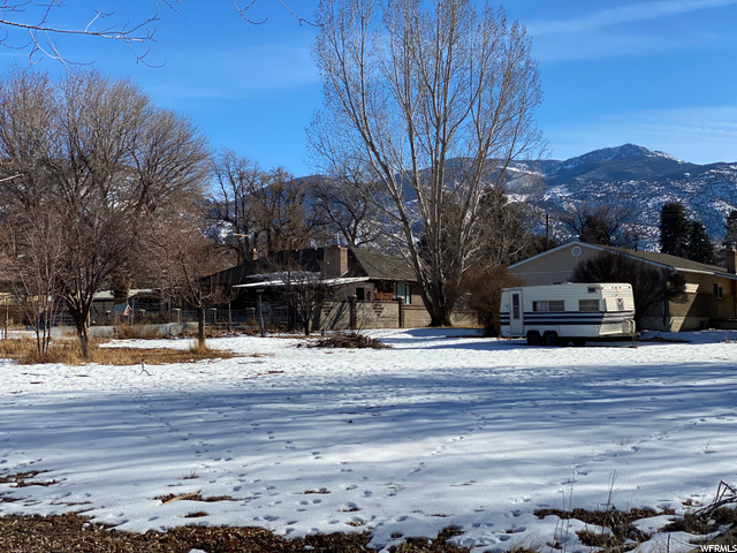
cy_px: 276
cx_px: 368
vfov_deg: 28.0
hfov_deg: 36.8
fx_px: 1107
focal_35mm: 52
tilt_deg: +3.7
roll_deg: +0.3
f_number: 2
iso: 20
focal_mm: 6
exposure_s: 1/2283
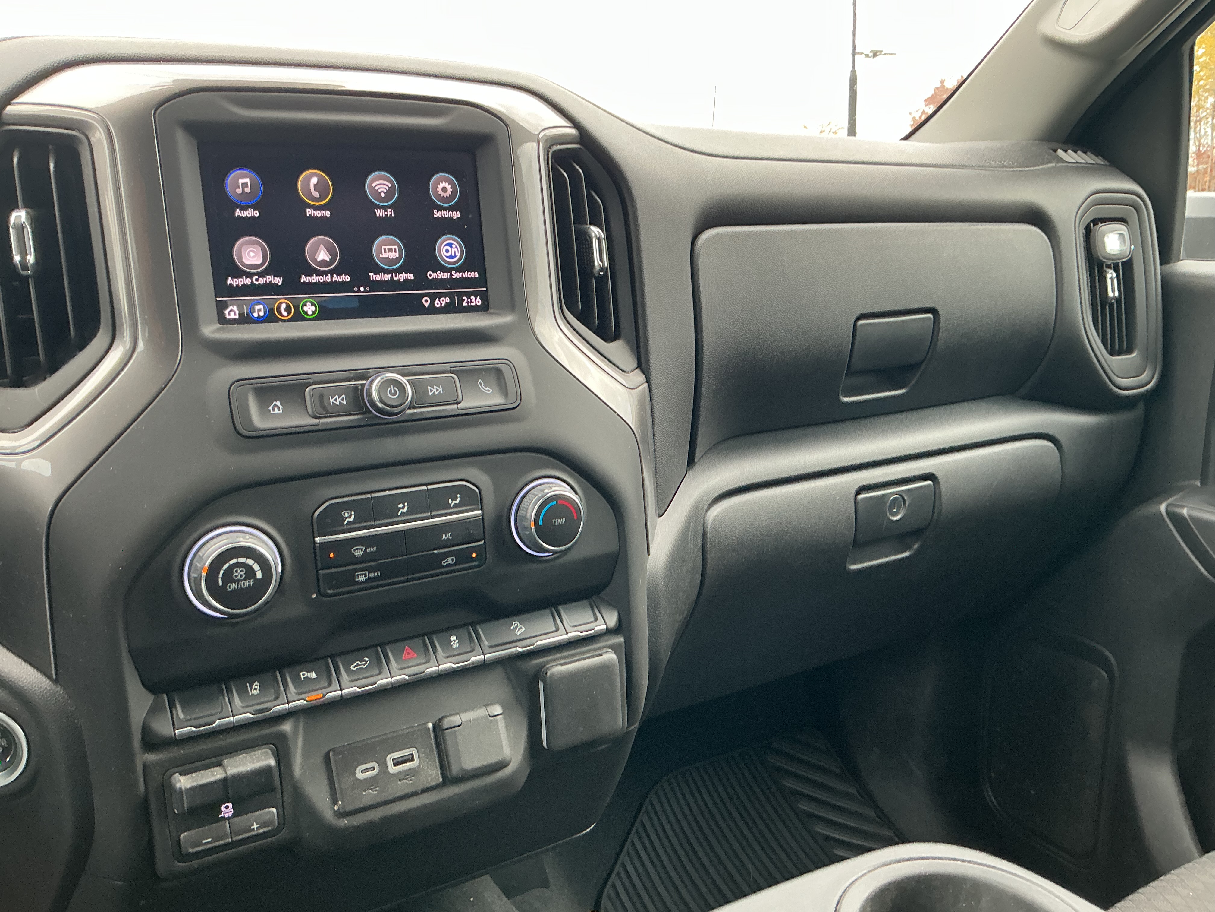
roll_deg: -1.3
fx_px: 1018
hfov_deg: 61.7
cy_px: 456
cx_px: 608
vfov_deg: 48.2
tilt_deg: -13.2
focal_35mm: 29
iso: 80
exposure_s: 1/60
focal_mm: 3
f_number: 1.8
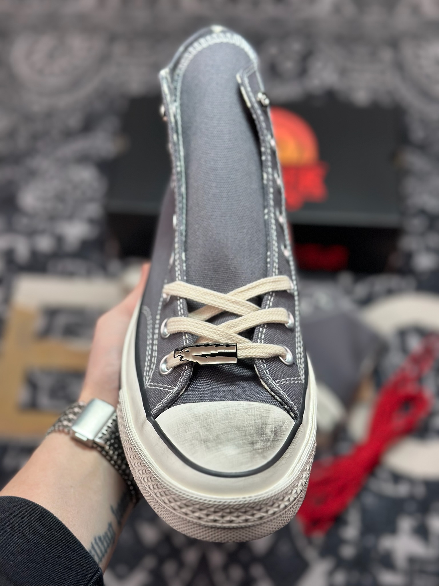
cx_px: 220
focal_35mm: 48
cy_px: 293
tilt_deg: -58.6
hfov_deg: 30.3
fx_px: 812
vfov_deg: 39.7
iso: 80
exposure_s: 1/785
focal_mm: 6.86
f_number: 1.78
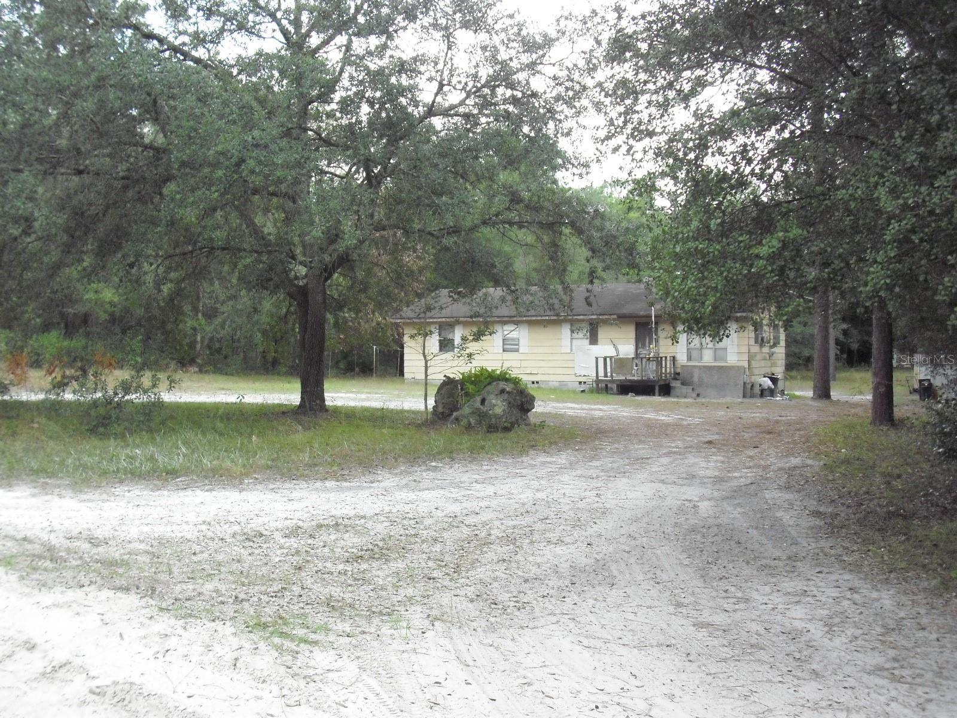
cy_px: 359
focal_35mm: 38
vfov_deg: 37.7
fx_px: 1051
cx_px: 478
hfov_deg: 49.0
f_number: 2.8
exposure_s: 1/100
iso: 200
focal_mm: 6.2
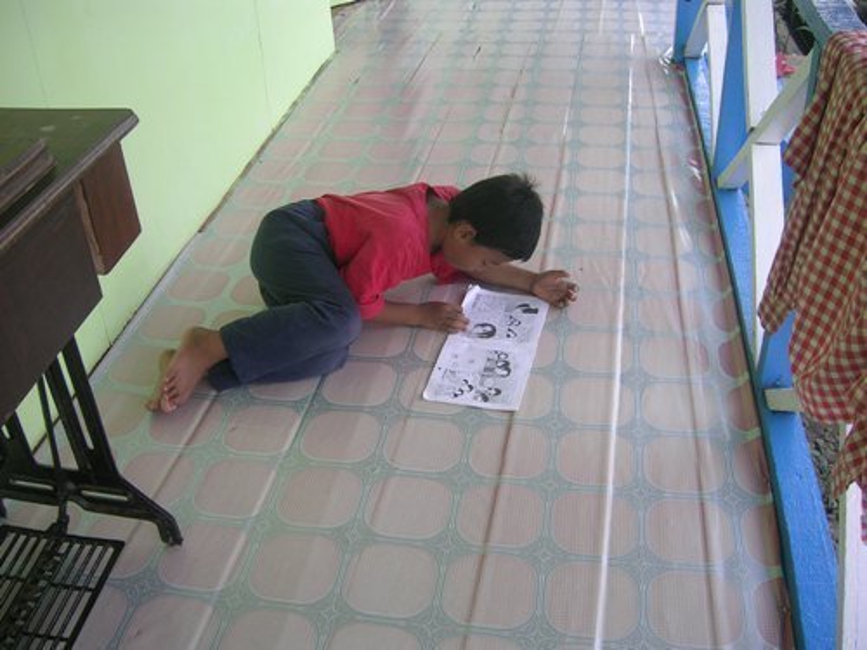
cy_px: 325
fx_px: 877
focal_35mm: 35
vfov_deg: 40.7
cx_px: 434
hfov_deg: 52.6
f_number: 2.8
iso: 50
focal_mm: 5.4
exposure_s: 1/83.6
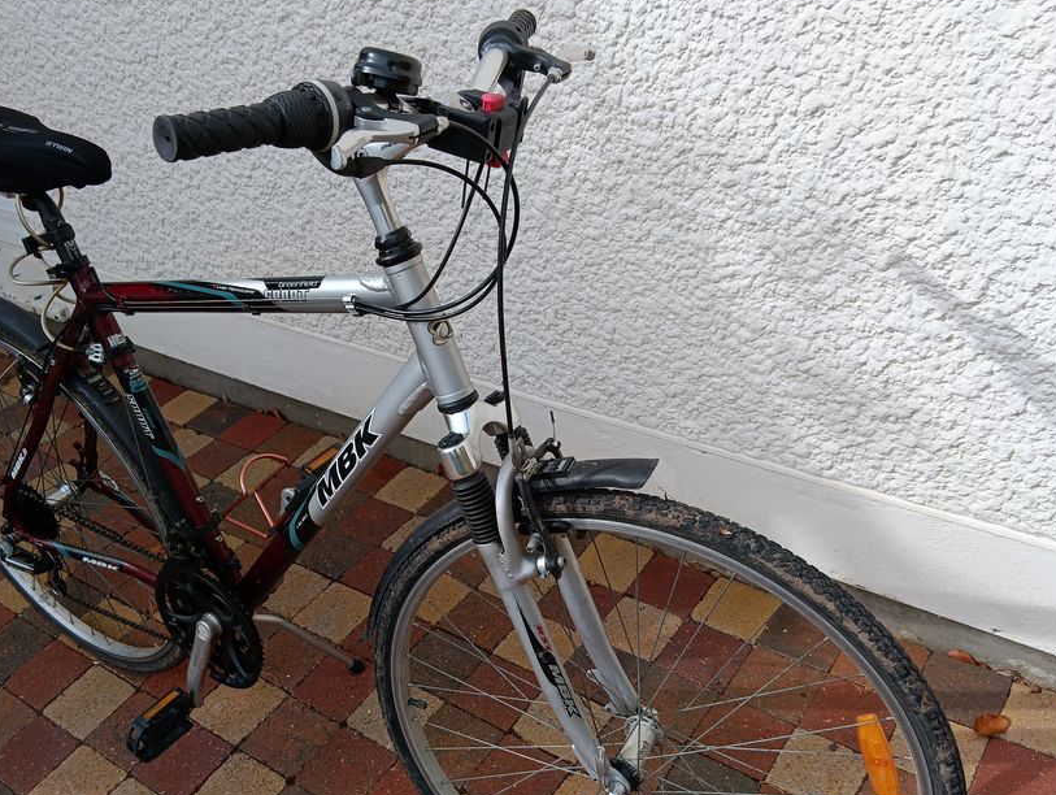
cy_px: 470
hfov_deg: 56.6
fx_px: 977
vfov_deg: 44.1
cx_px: 475
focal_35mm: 32
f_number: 1.8
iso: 50
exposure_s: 1/335
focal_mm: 3.96
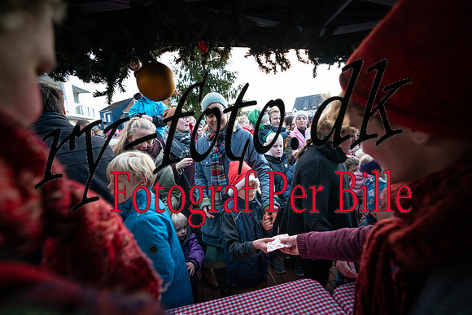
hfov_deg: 96.7
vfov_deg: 73.8
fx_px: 210
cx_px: 236
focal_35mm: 16
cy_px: 158
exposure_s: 1/60
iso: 3200
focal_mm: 16
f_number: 4
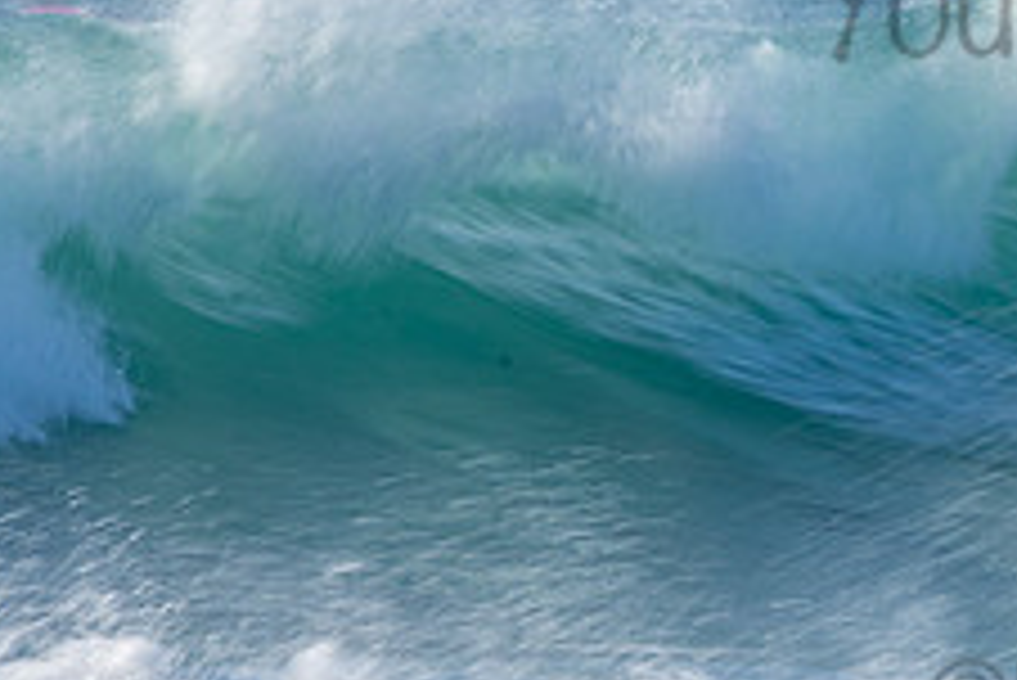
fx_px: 54329
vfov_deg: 0.7
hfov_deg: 1.1
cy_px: -47
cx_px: 1278
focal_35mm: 1922
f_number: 22
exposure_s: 1/30
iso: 100
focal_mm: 500
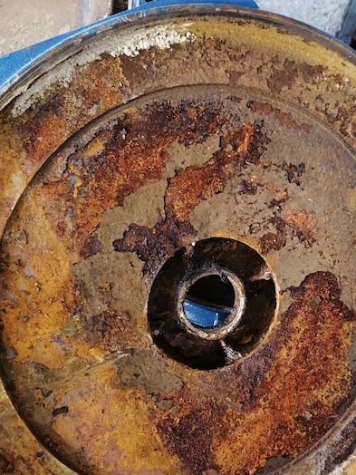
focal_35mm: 33
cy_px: 267
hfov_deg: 42.9
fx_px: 453
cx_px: 202
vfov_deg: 55.2
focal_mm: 3.62
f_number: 1.8
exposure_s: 1/60
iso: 64
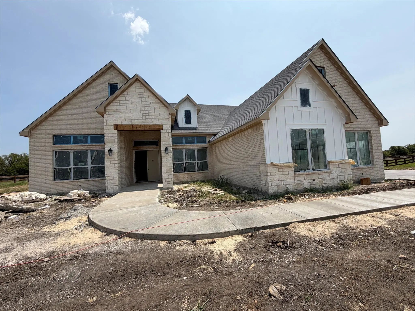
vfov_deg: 85.7
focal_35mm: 14
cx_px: 208
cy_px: 156
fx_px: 168
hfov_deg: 102.1
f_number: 2.2
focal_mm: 2.22
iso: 20
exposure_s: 1/1285
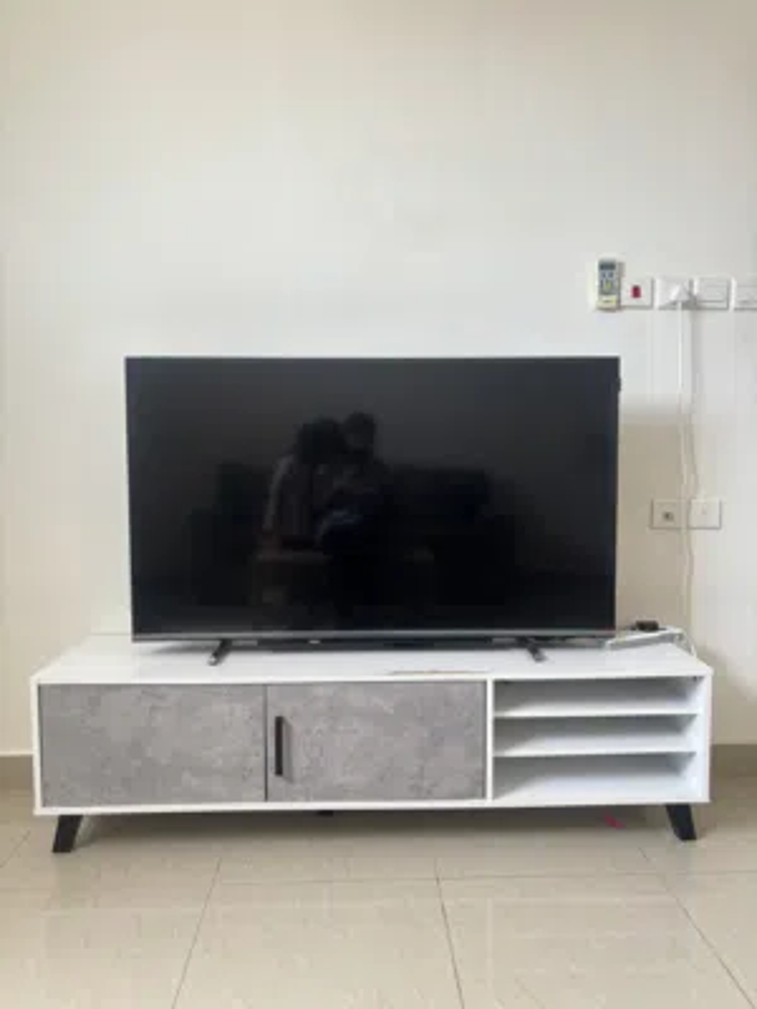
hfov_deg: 53.1
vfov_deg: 67.3
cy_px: 504
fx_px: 758
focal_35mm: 26
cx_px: 378
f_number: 1.6
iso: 160
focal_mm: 5.96
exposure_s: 1/60
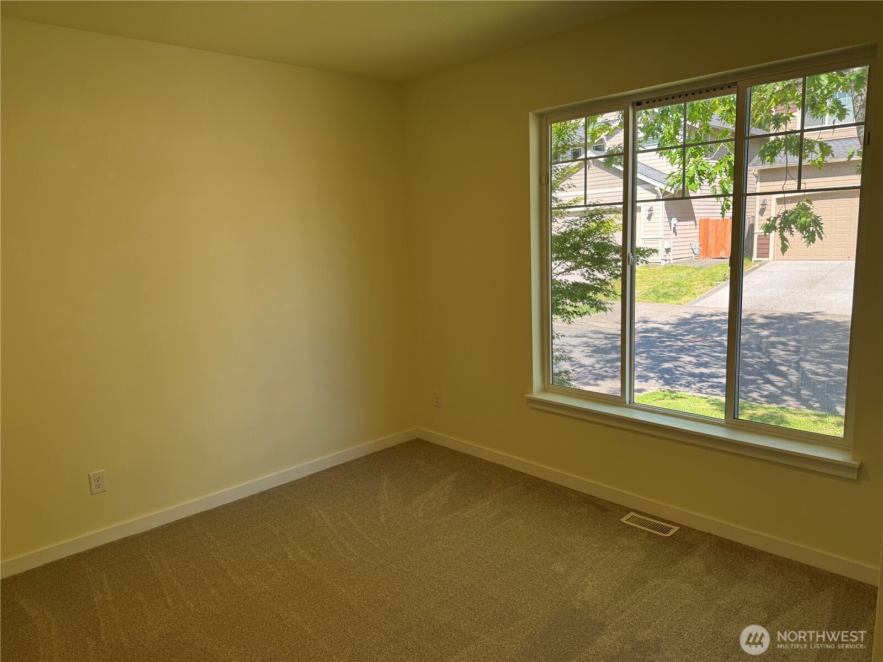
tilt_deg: -9.3
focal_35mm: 24
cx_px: 442
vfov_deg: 56.8
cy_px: 331
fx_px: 612
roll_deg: +2.0
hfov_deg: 71.6
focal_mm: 6.76
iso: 80
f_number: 1.78
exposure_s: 1/239
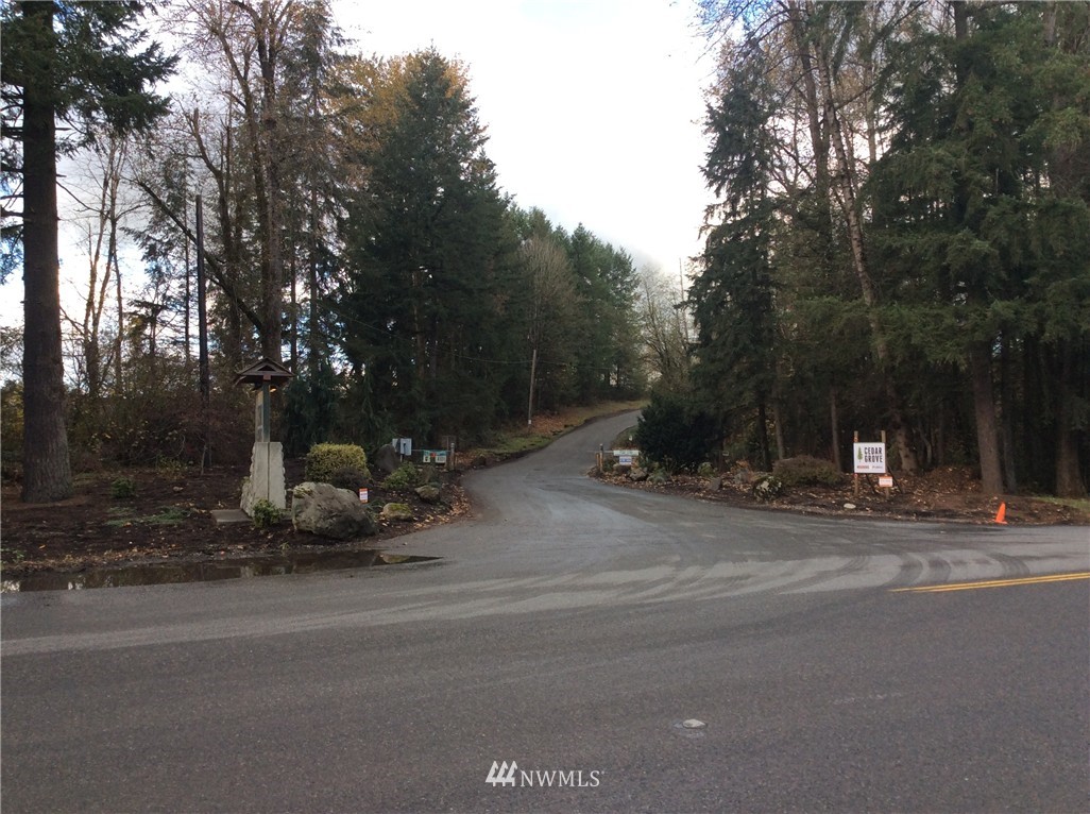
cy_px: 407
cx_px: 545
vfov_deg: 44.0
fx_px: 1006
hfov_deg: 56.9
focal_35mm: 32
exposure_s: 1/212
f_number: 2.4
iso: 32
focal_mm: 3.3
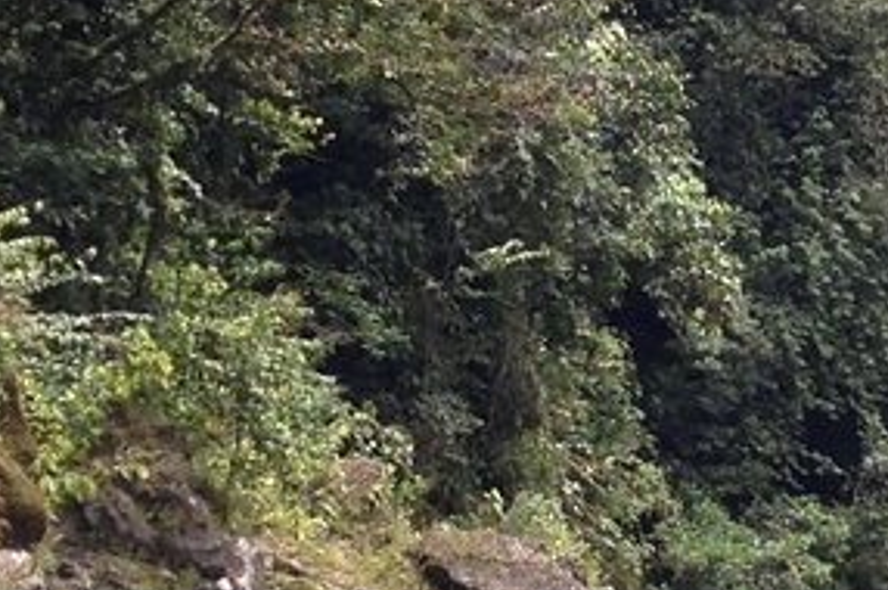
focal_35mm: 204
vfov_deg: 6.7
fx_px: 5026
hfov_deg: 10.0
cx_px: 987
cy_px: 413
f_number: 2.4
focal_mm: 4.28
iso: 50
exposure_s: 1/431
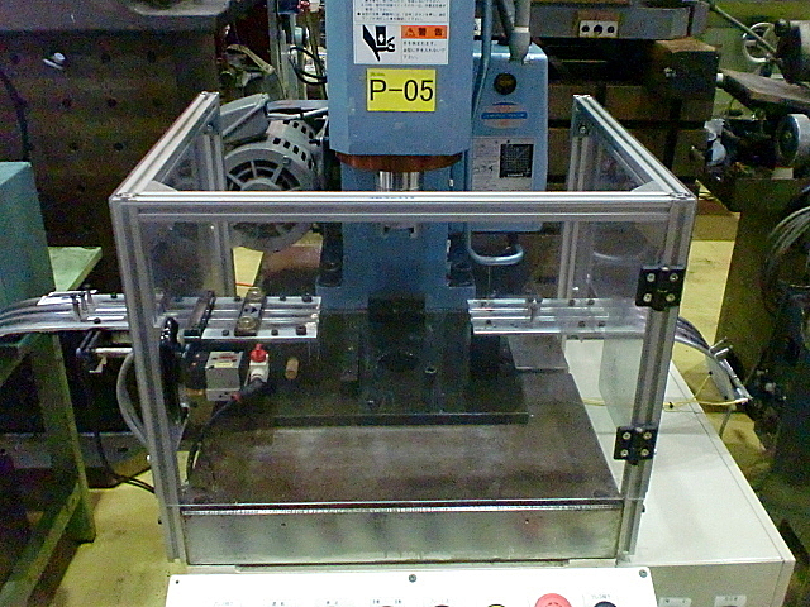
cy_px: 304
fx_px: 819
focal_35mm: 35
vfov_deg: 40.7
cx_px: 405
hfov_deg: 52.6
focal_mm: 6.3
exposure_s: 1/60
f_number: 3.1
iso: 1250
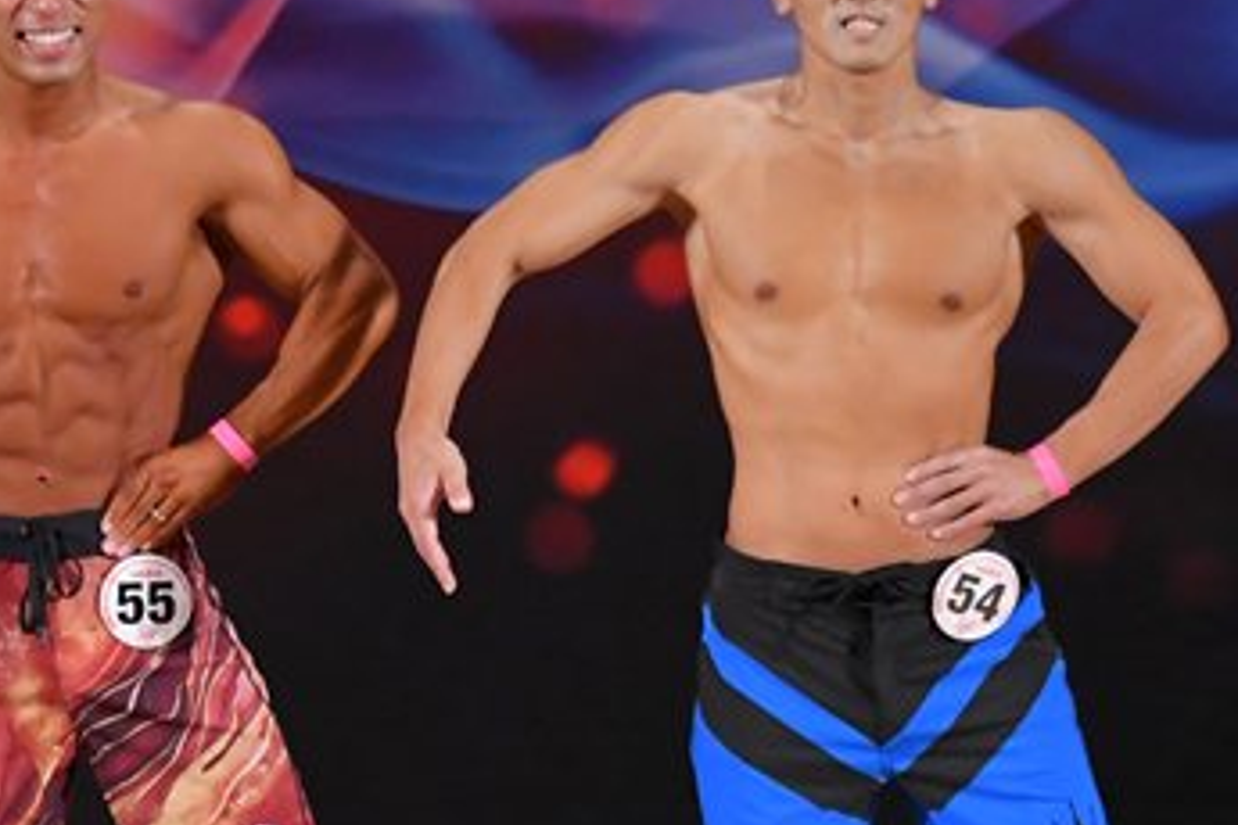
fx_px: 18534
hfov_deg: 3.8
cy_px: 638
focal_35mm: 539
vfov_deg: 2.6
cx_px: 450
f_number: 5.6
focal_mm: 160
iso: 3200
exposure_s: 1/400
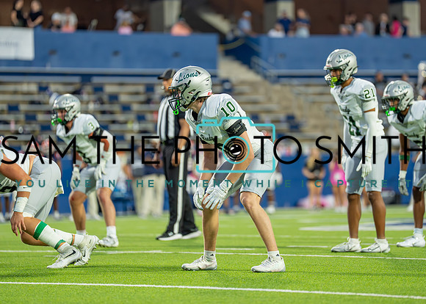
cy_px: 135
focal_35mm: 243
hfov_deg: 8.3
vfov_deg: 5.9
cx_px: 242
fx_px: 2943
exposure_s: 1/1250
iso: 1600
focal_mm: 200
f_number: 2.8
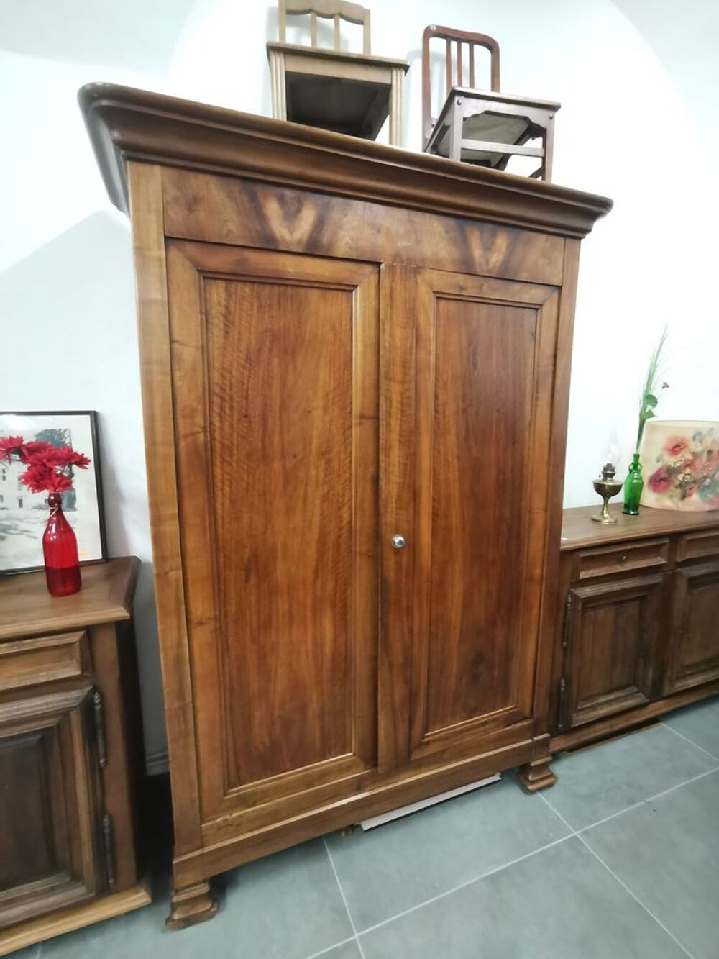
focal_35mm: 17
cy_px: 480
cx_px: 360
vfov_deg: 91.0
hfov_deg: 74.7
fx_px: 471
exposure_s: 1/16.7
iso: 1000
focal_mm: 2.26
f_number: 2.2
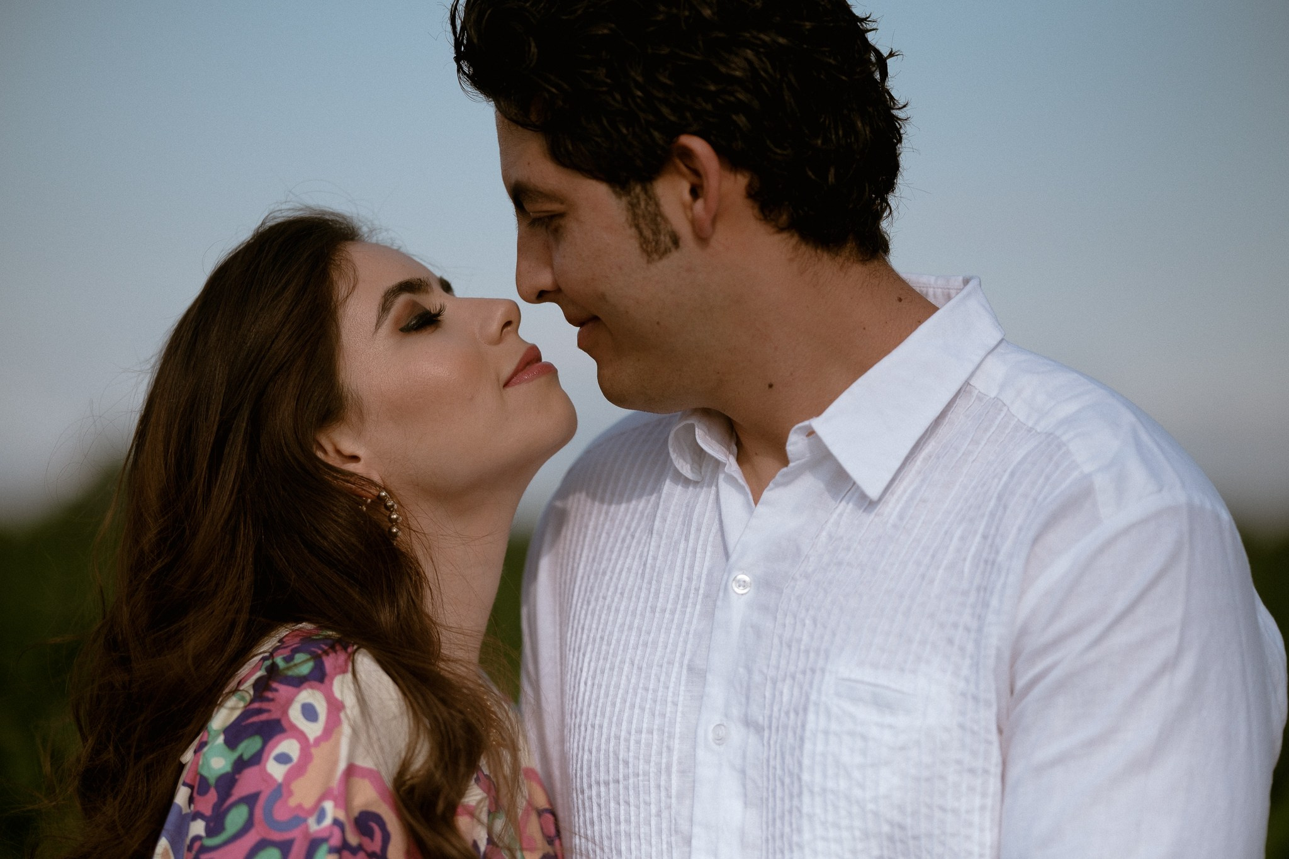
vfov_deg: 12.1
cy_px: 430
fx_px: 4045
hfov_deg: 18.1
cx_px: 644
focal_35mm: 113
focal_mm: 75
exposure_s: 1/8000
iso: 160
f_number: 1.2
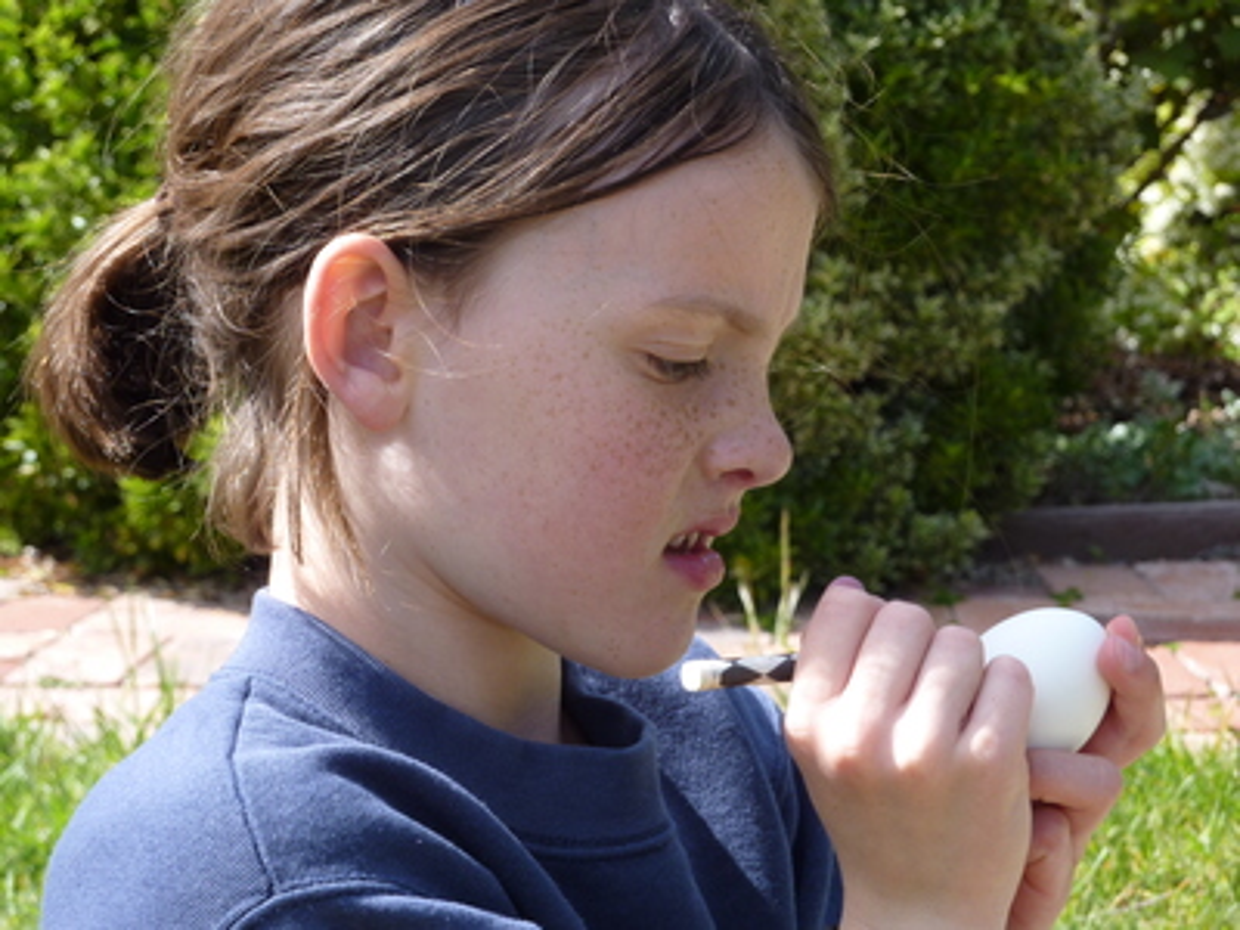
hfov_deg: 16.6
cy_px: 465
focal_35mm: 119
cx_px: 620
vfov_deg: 12.5
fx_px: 4263
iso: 80
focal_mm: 19.5
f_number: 4.4
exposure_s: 1/200
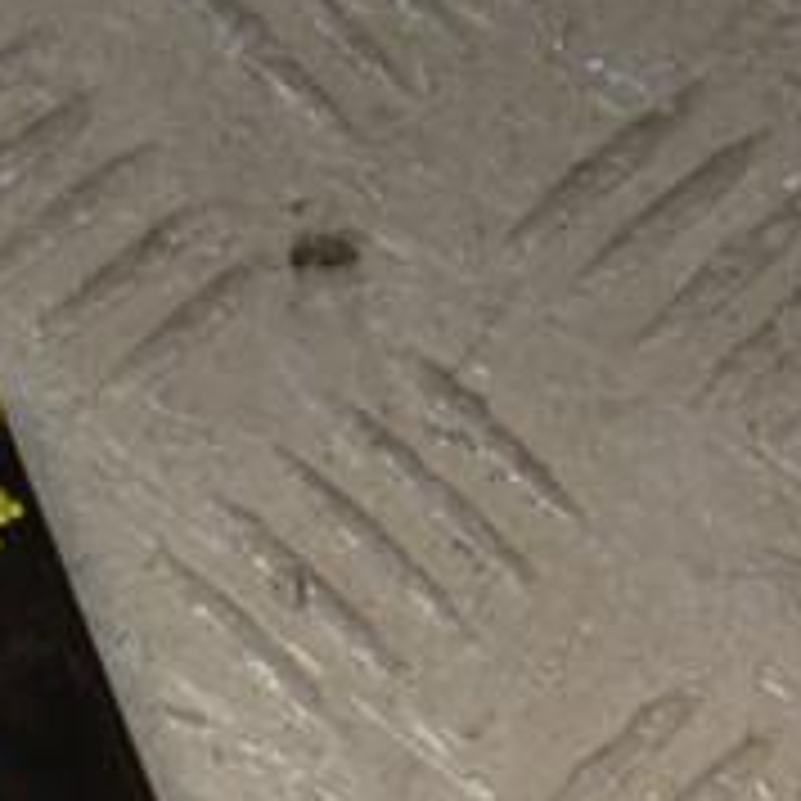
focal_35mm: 215
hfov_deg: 8.0
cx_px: -423
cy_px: 878
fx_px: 5629
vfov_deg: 8.1
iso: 800
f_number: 9
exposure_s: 1/200
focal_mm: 50
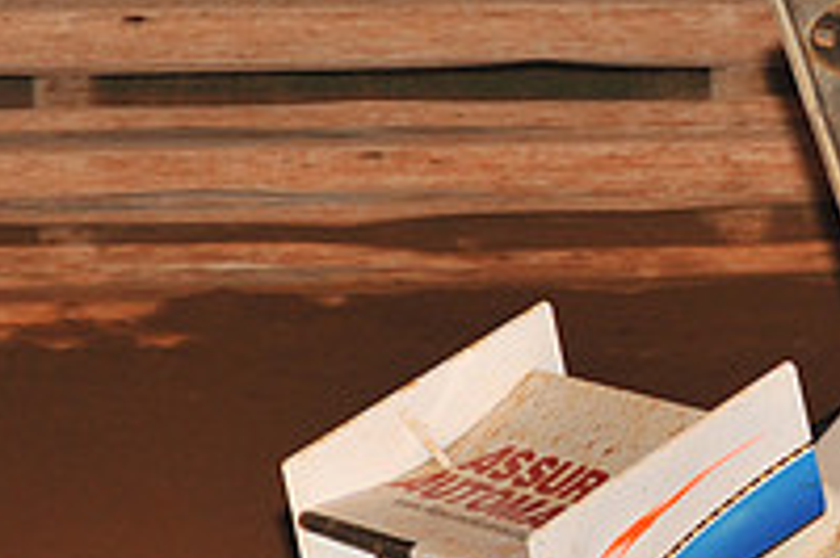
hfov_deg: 5.6
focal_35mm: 363
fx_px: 8463
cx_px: 1138
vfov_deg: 3.8
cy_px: 224
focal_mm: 125
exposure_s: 1/320
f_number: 6.3
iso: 800
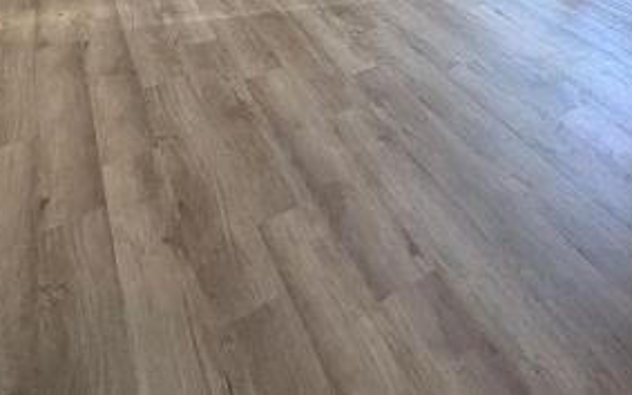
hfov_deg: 53.2
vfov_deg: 27.8
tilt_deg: -10.9
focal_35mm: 35
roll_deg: +0.5
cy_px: -161
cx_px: 461
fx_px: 603
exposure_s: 1/120
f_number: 2.2
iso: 250
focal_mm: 2.22
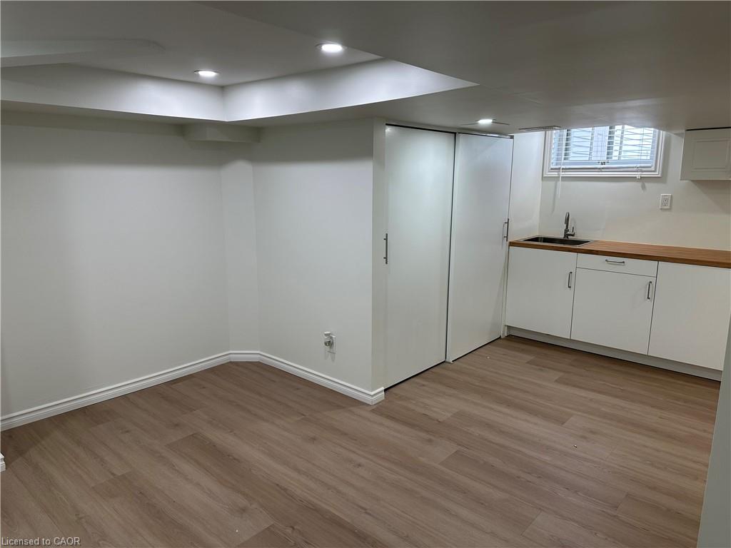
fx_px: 507
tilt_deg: -10.5
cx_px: 366
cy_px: 274
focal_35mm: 24
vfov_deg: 56.8
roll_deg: -0.1
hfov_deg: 71.6
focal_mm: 6.86
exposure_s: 1/120
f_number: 1.78
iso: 100
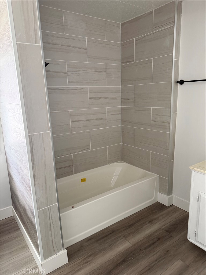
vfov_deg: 71.6
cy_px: 138
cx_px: 103
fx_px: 190
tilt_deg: -11.7
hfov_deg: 56.8
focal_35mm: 24
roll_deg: +2.6
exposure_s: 1/60
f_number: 1.78
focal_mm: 6.76
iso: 320
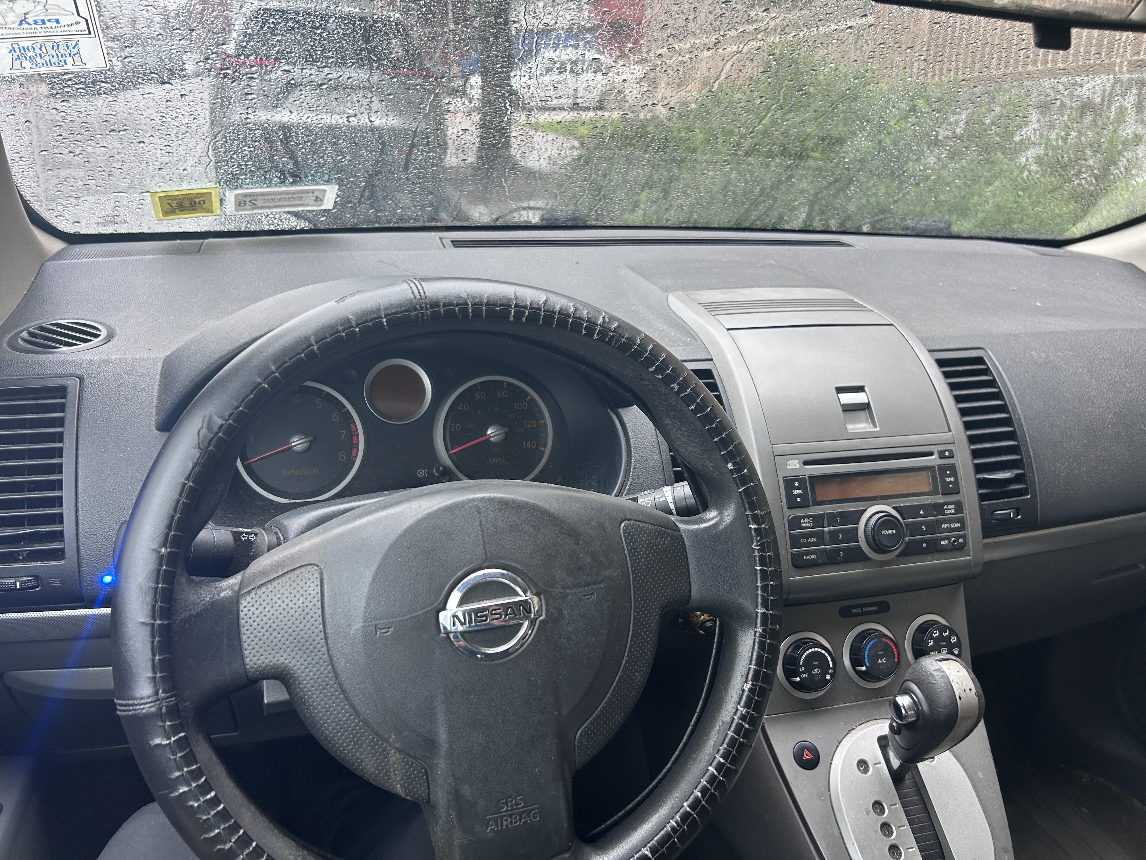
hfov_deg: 67.3
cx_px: 573
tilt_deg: -21.4
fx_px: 861
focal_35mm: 26
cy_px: 430
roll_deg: -1.4
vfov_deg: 53.1
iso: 80
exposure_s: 1/121
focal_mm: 5.7
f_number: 1.5
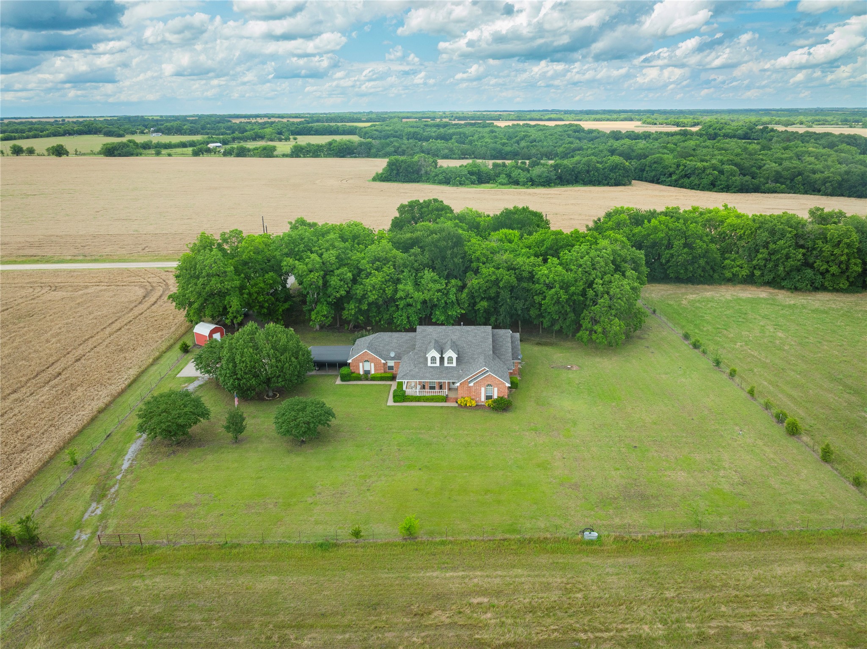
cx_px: 434
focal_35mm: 24
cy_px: 324
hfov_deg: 71.6
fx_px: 601
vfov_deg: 56.8
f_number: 7.1
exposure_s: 1/200
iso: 100
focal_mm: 12.29
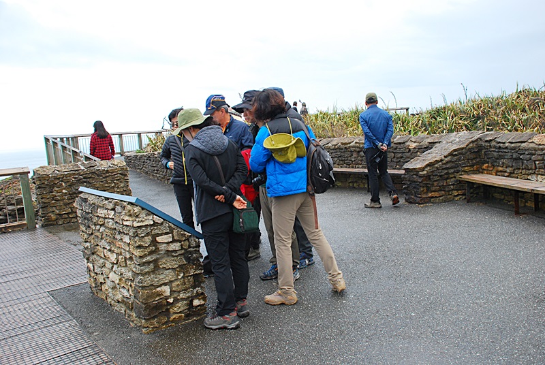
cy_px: 182
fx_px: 500
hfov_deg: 57.2
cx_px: 272
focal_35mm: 33
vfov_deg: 40.1
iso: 400
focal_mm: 22
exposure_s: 1/200
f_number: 5.6
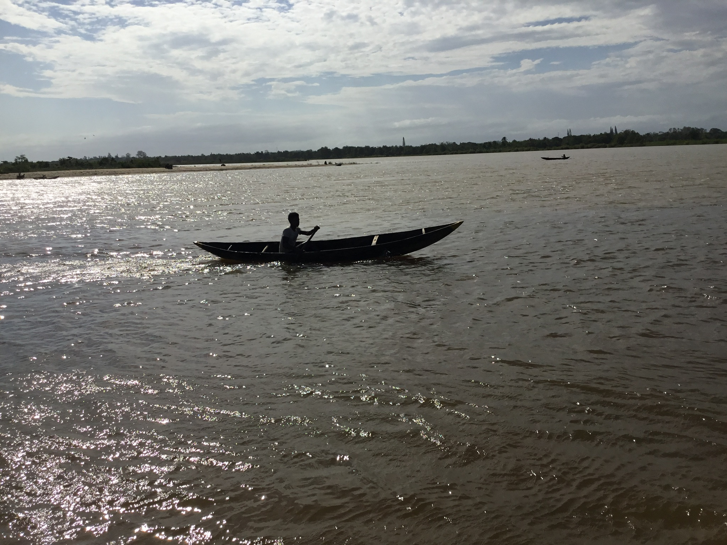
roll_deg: +3.6
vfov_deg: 45.4
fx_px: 651
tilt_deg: -10.1
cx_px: 364
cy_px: 272
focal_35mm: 31
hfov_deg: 58.4
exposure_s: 1/5102
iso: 25
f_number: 2.4
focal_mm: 3.3
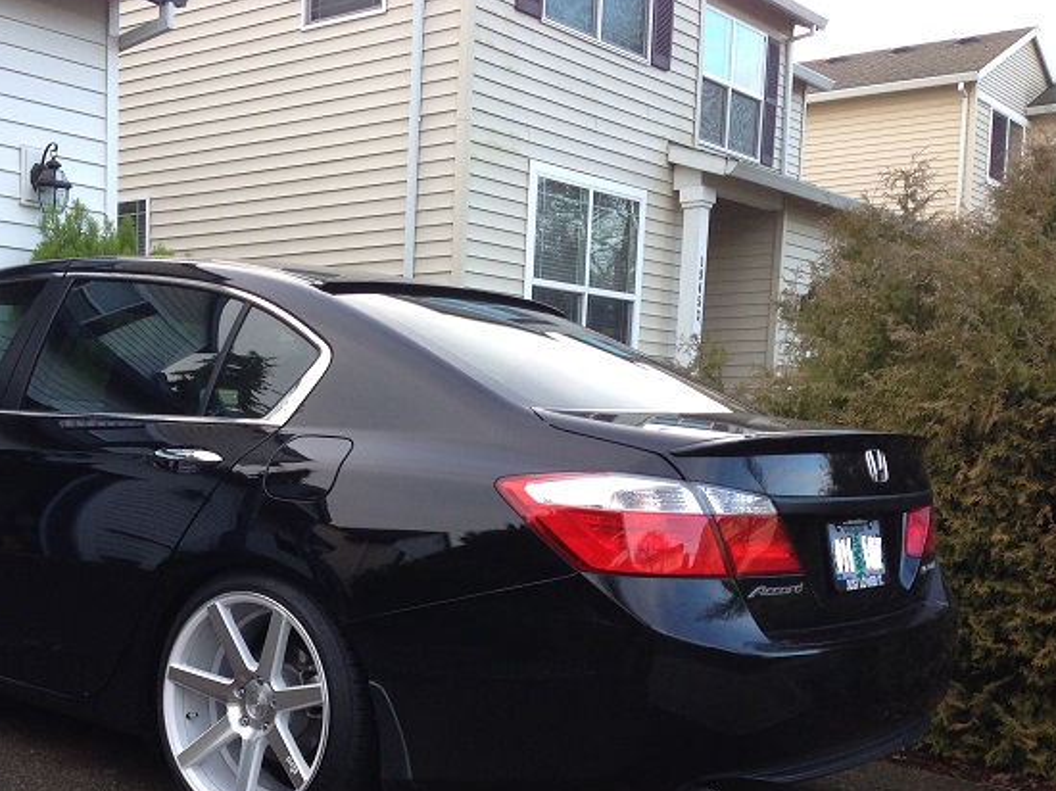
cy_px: 570
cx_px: 292
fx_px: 1494
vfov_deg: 29.3
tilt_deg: -6.1
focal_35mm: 49
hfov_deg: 38.1
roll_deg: -1.6
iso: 80
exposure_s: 1/120
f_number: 2.4
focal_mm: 4.12
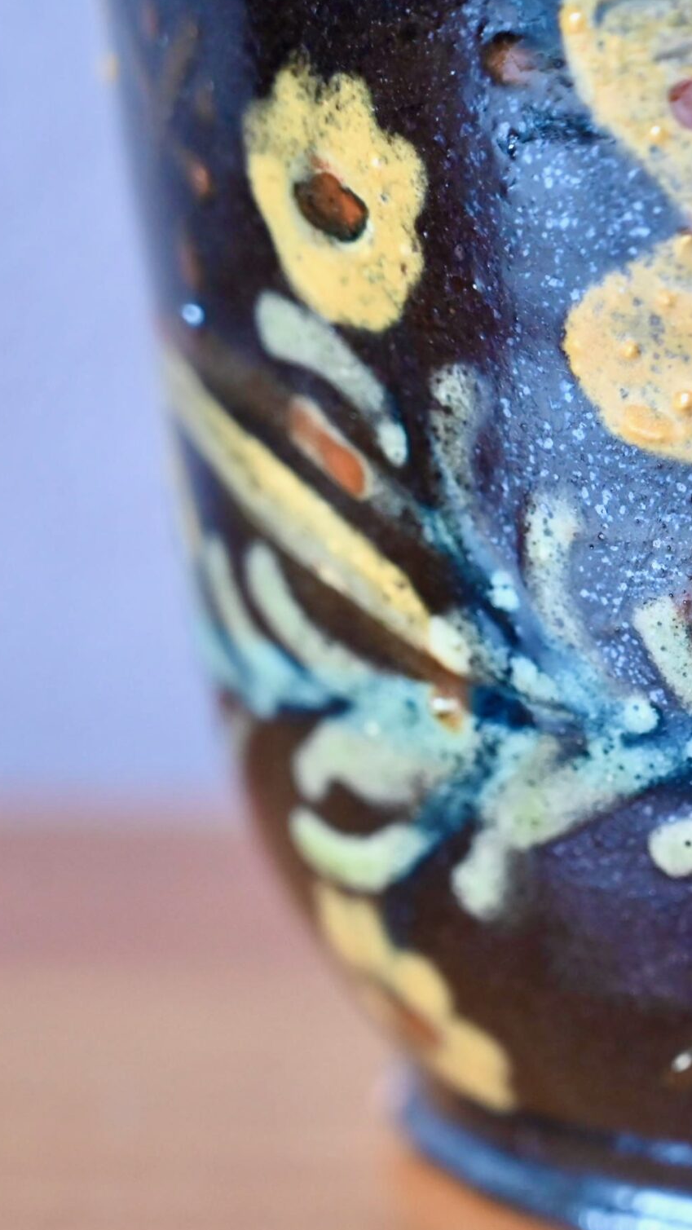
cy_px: 693
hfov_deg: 10.6
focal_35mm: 112
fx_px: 3653
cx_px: 890
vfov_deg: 19.1
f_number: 4
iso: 2200
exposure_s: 1/60
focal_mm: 63
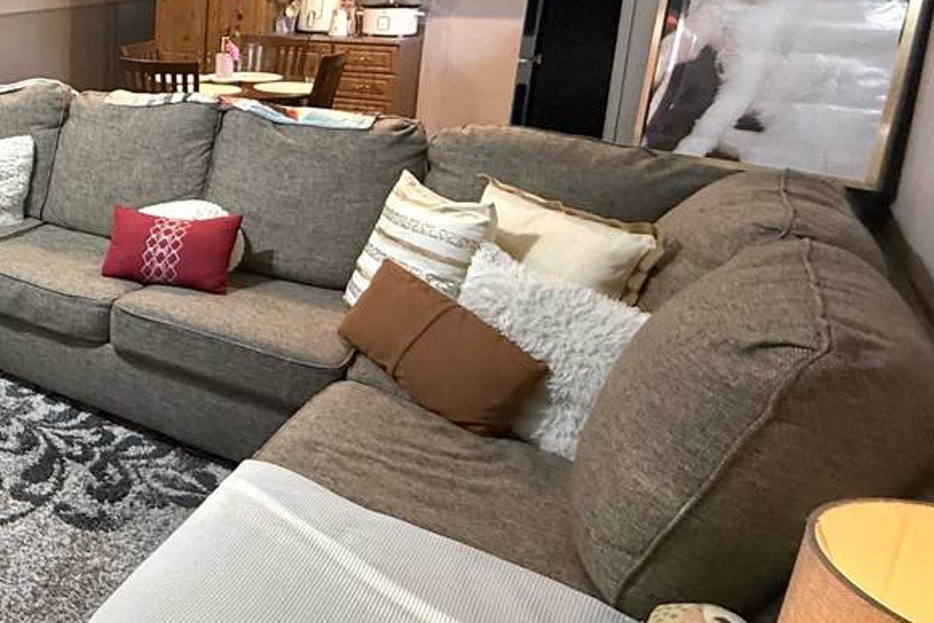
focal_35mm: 32
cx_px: -58
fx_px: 830
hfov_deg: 46.1
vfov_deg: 39.7
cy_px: 136
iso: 320
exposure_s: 1/60
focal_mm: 2.22
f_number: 2.2
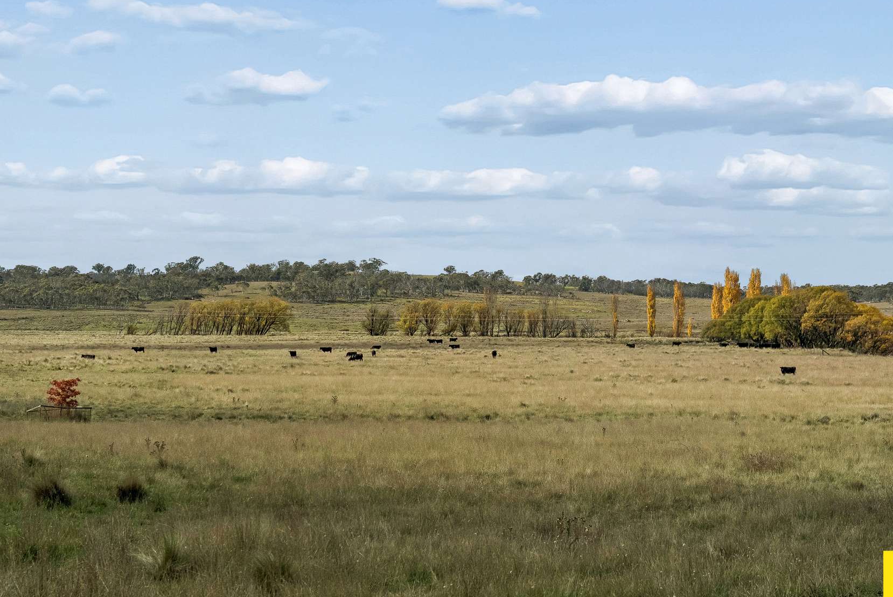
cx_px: 474
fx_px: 1664
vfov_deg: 20.3
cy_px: 313
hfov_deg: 30.0
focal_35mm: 67
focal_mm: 57.9
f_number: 5.6
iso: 640
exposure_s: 1/3200
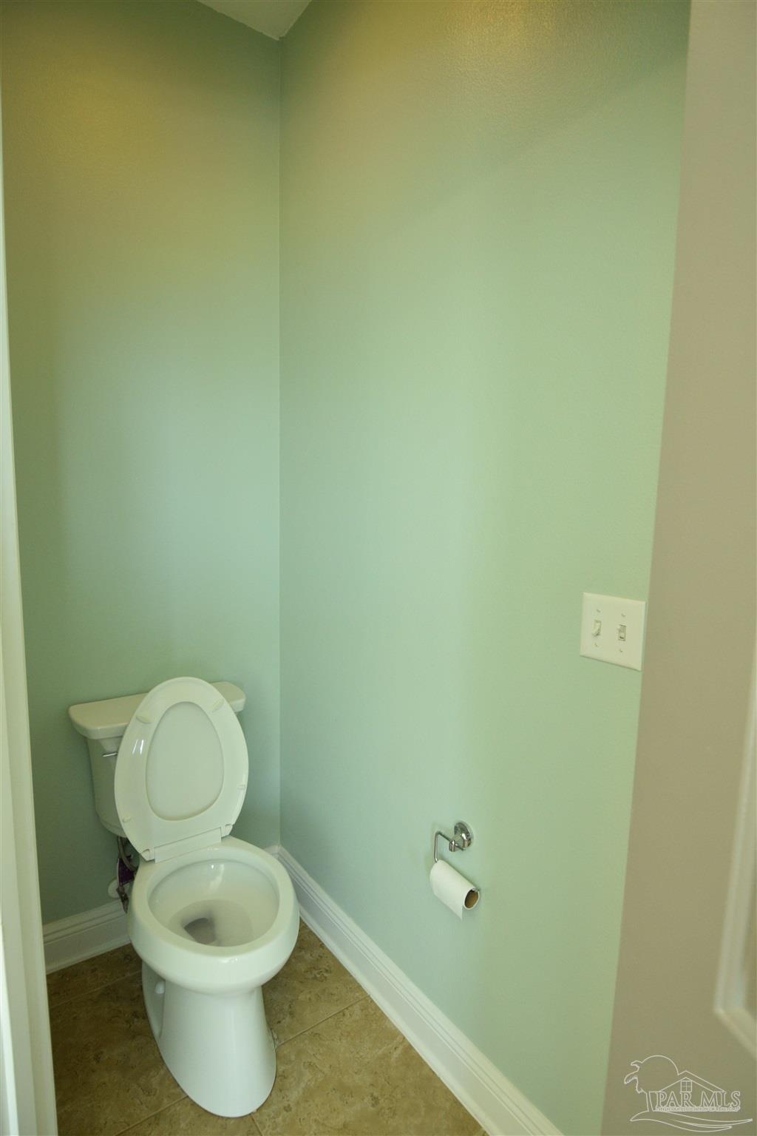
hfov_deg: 67.4
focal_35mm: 18
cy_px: 568
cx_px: 378
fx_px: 568
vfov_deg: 90.0
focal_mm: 12
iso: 800
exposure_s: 1/80
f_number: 5
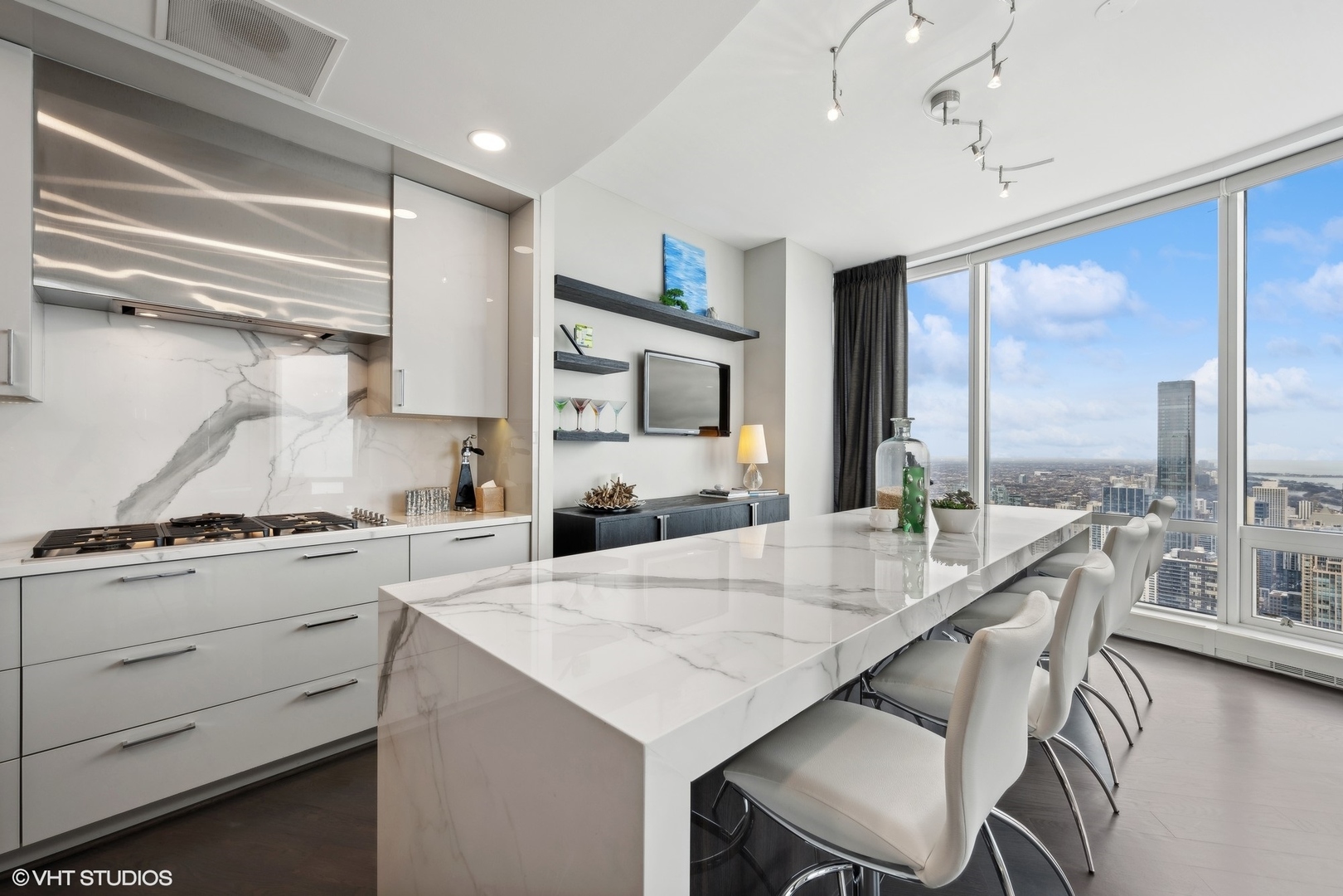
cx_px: 672
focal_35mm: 14
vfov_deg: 81.2
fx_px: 522
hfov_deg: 104.3
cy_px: 448
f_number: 9.5
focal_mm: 14
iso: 200
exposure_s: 1/20
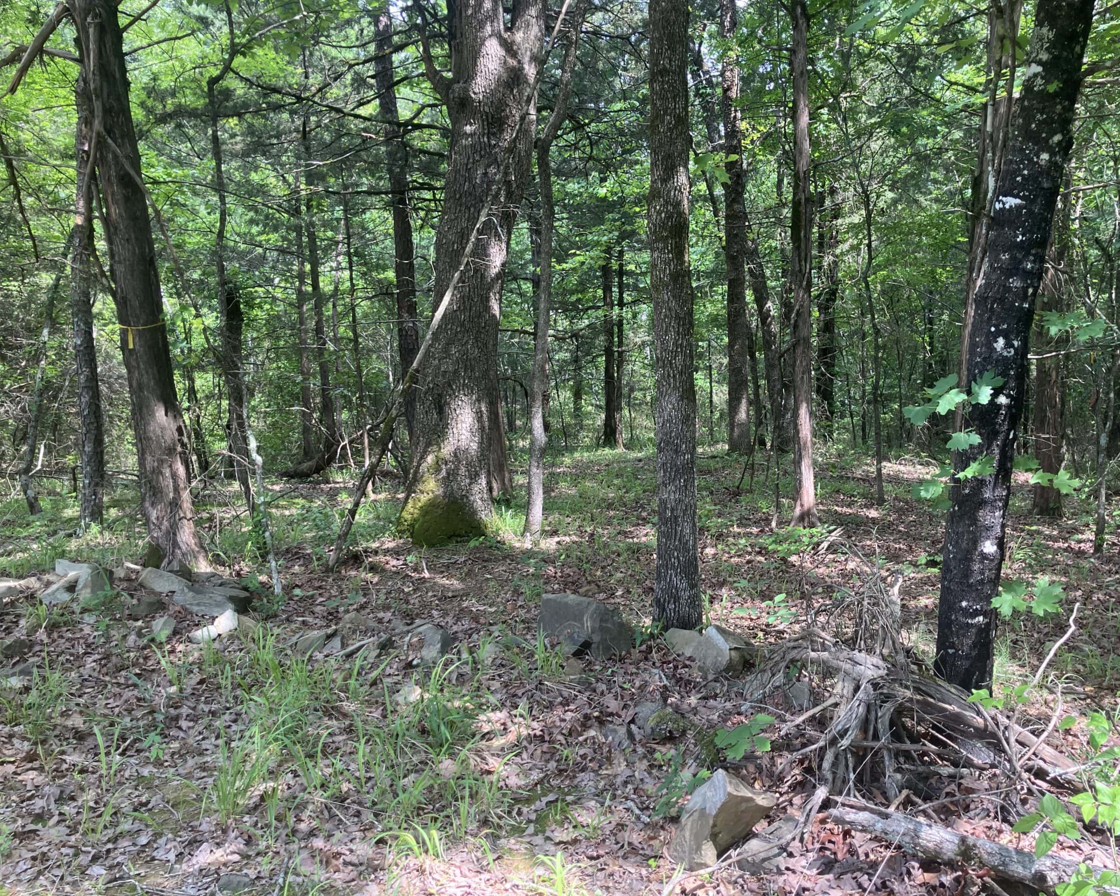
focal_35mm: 31
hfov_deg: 57.0
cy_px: 437
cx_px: 629
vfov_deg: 47.1
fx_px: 1028
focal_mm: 3.99
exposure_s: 1/121
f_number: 1.8
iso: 40
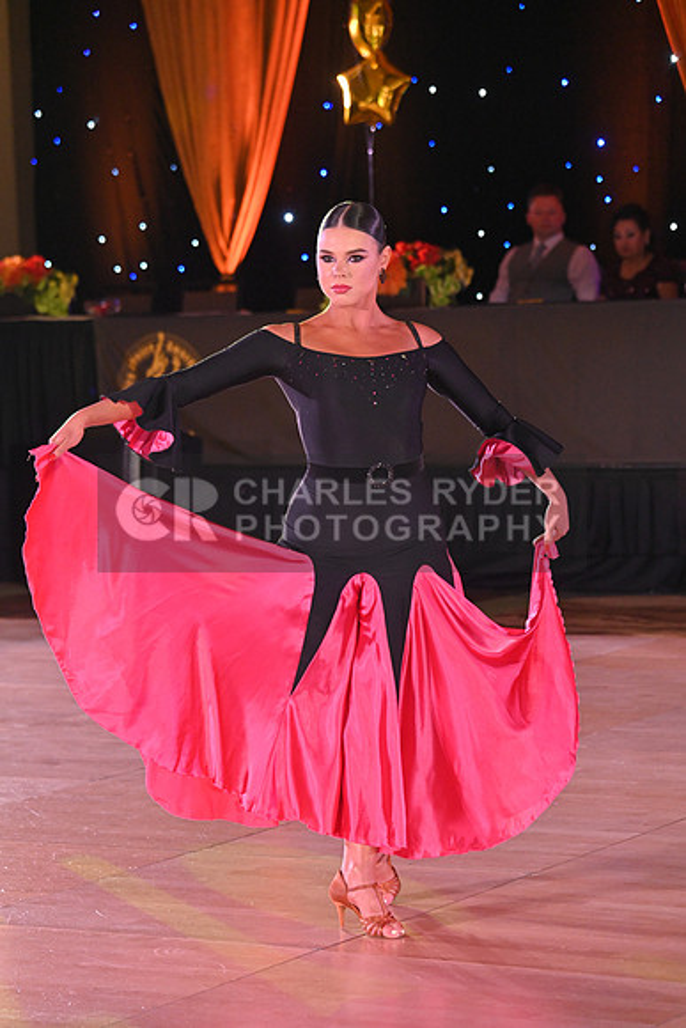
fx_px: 3428
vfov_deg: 17.1
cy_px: 514
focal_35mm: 120
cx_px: 343
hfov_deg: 11.4
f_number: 5.6
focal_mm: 120
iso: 3200
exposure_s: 1/320
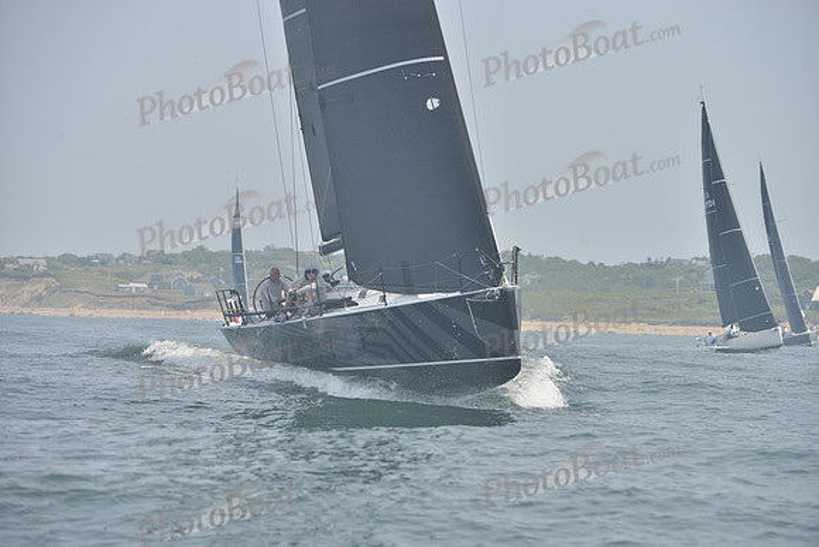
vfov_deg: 6.9
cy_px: 274
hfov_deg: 10.3
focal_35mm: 200
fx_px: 4551
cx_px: 410
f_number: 7.1
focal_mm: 200
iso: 280
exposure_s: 1/1000
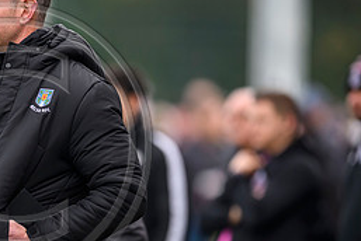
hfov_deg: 2.3
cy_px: 144
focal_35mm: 902
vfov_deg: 1.5
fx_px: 9055
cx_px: 7
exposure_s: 1/1250
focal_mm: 400
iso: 500
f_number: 2.8
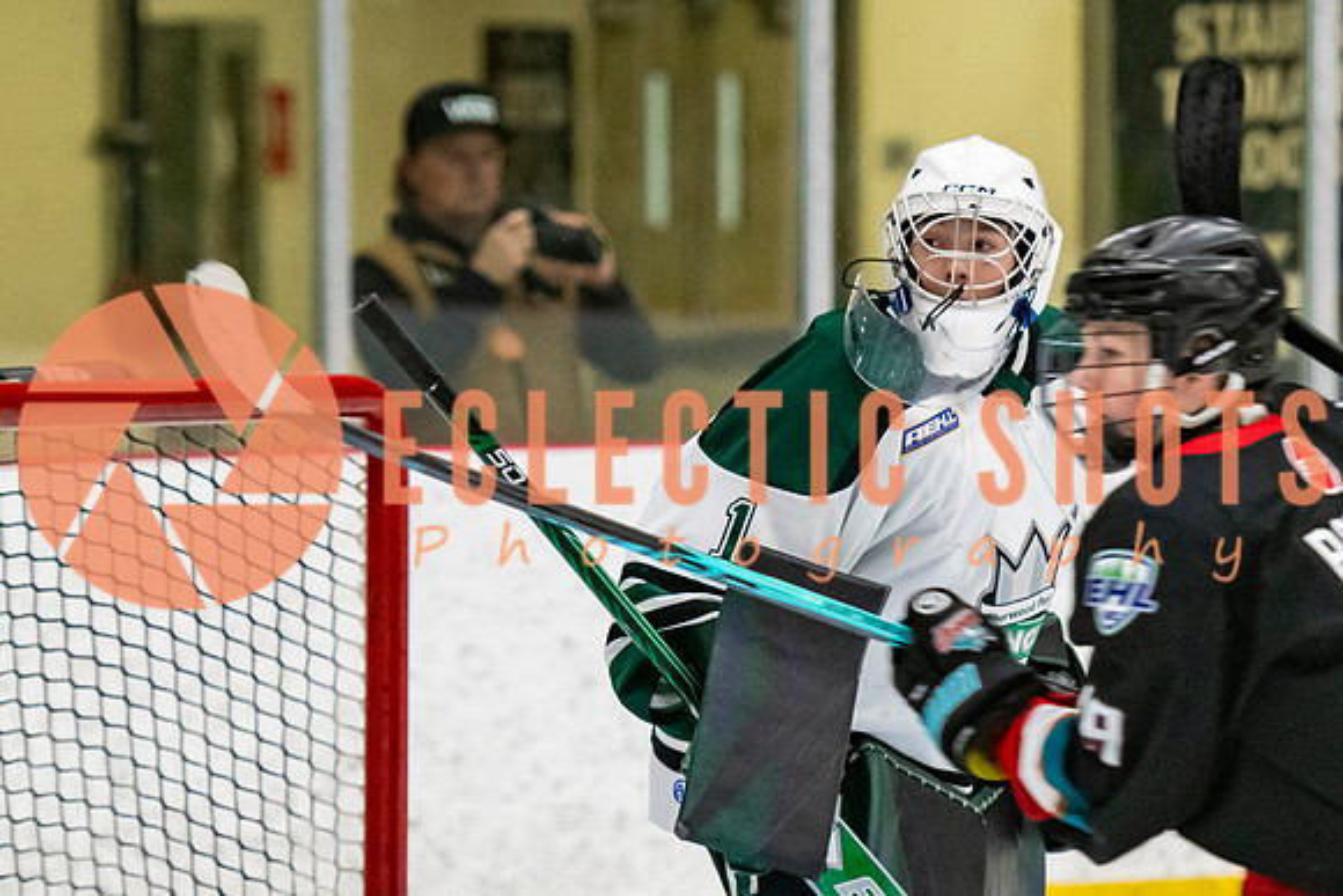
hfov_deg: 6.1
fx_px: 12669
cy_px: 906
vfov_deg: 4.0
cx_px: 967
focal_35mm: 340
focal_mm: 130
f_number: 3.2
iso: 2000
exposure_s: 1/640
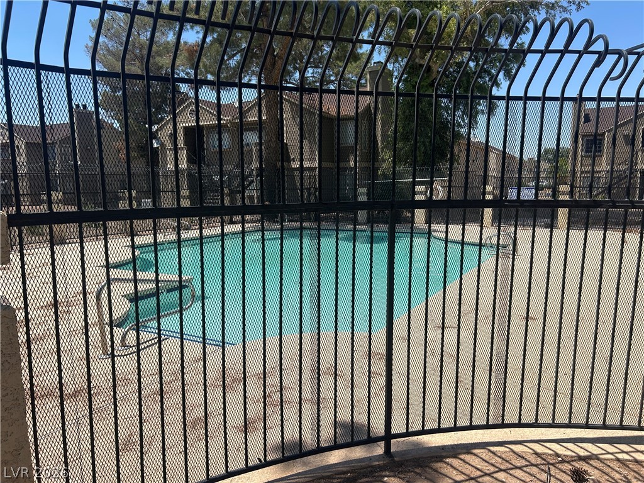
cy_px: 242
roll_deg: +0.8
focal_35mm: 26
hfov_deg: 67.3
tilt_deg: -7.8
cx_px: 322
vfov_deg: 53.1
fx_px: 484
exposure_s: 1/4444
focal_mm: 5.7
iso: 50
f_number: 1.5
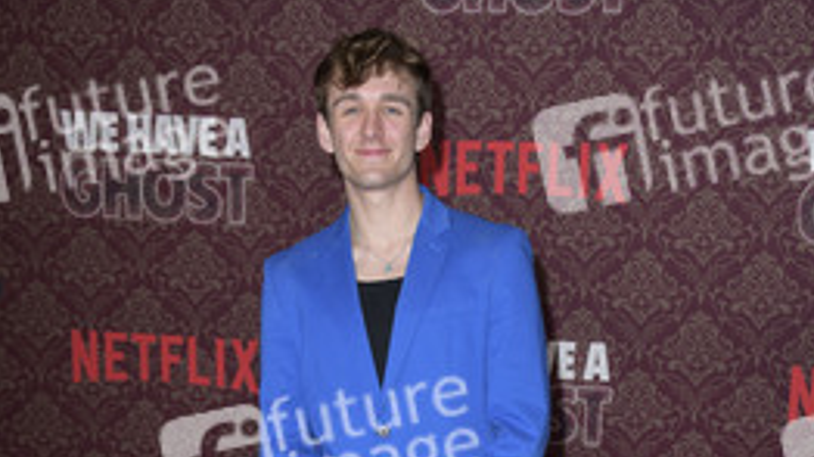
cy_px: 606
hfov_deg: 26.5
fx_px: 1726
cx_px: 412
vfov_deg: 14.4
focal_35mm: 80
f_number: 6.3
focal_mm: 50
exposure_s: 1/250
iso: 400
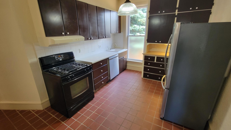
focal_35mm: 15
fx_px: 92
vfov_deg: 70.5
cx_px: 117
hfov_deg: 103.0
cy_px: 63
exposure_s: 1/60
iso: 250
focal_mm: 2.2
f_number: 2.2
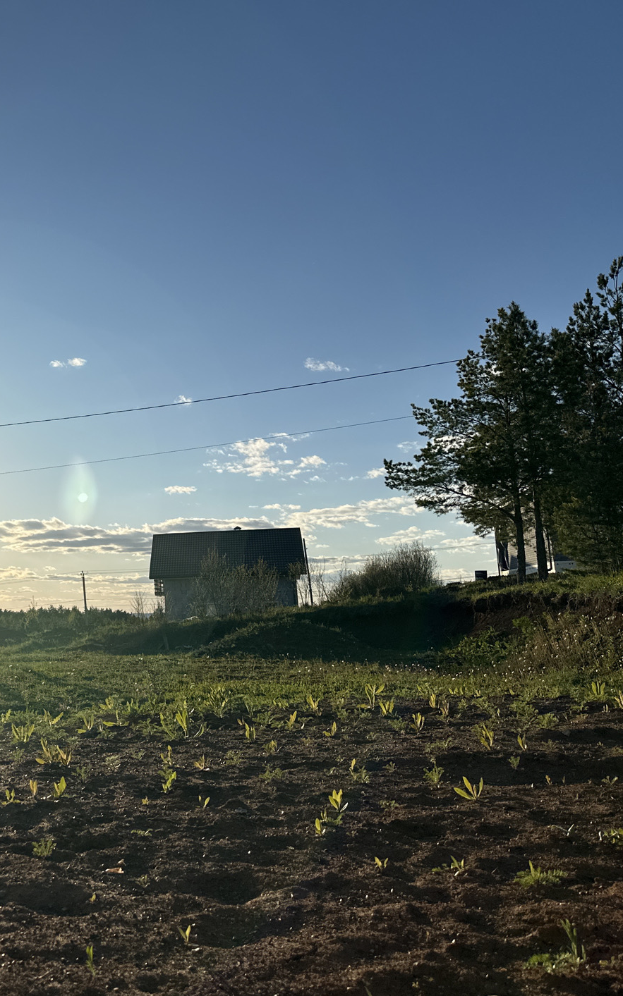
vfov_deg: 54.0
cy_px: 472
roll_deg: +2.5
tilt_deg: +6.7
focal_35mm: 36
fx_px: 978
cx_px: -38
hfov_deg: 31.8
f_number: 1.78
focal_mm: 6.86
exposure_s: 1/10753
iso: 80
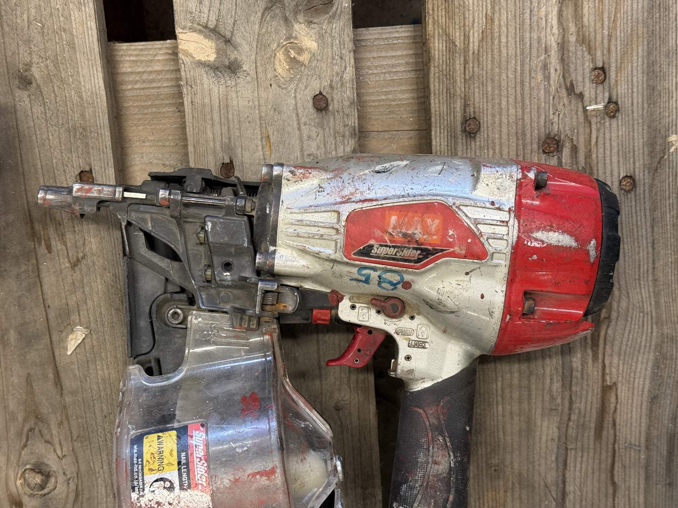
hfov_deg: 39.7
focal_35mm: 48
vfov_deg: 30.3
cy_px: 254
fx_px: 940
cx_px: 339
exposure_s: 1/50
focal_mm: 6.76
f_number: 1.78
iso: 125
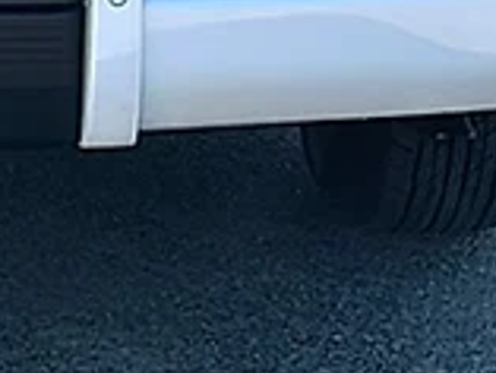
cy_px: -425
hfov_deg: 11.7
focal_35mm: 165
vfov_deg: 8.5
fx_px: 2366
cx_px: -145
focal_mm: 6.86
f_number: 1.78
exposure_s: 1/3745
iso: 80
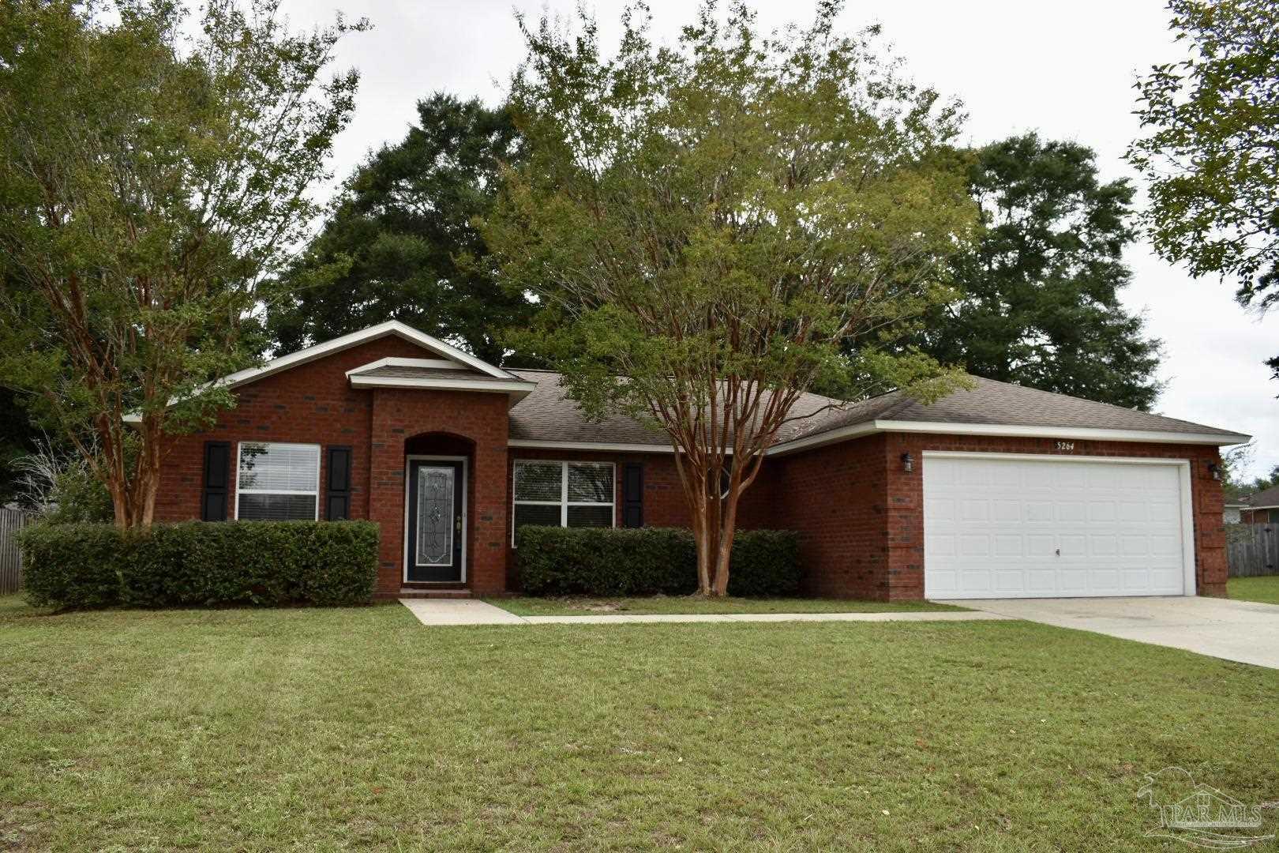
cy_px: 426
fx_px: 1066
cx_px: 640
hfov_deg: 61.9
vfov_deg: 43.6
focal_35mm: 30
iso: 100
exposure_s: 1/200
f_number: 6.3
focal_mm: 20
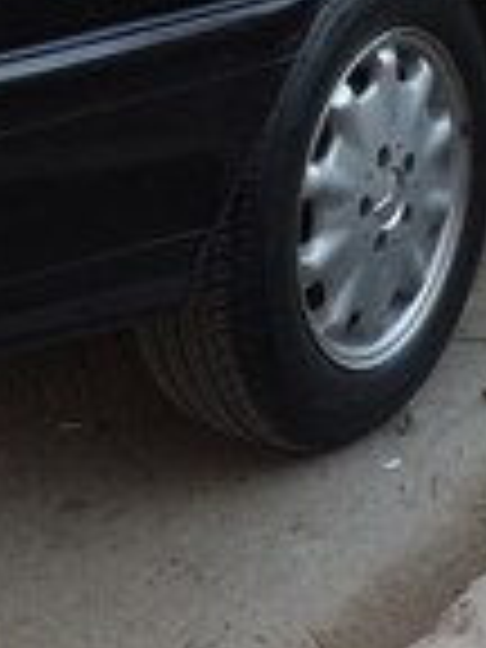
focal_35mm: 100
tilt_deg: -13.6
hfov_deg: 14.8
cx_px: 306
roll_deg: -1.0
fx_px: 1872
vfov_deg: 18.9
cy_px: -63
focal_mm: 4.15
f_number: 2.2
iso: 32
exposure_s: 1/461
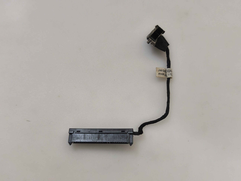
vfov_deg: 40.7
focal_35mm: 35
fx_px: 244
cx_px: 120
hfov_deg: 52.6
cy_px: 90
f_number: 1.6
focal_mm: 6.57
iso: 320
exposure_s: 1/50
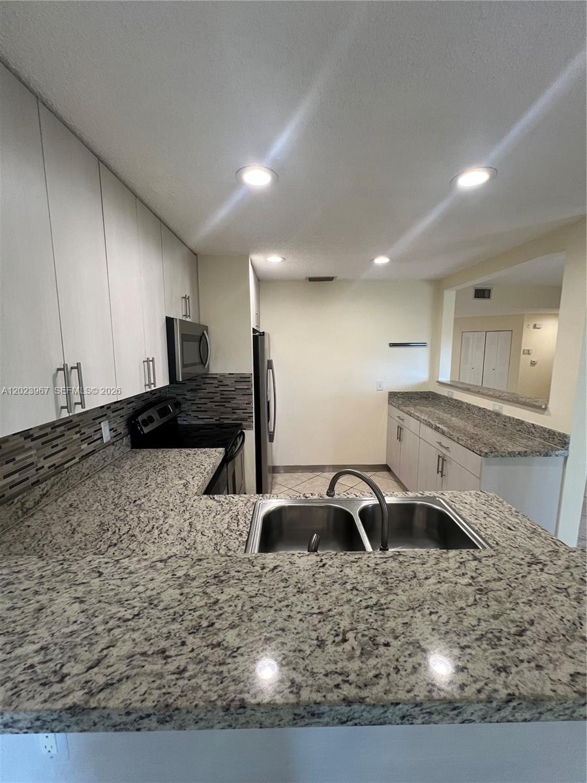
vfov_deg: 106.2
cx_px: 294
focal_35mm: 13
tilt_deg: -7.7
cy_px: 392
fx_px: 294
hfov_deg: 89.9
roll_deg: +0.9
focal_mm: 1.57
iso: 200
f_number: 1.8
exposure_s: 1/120
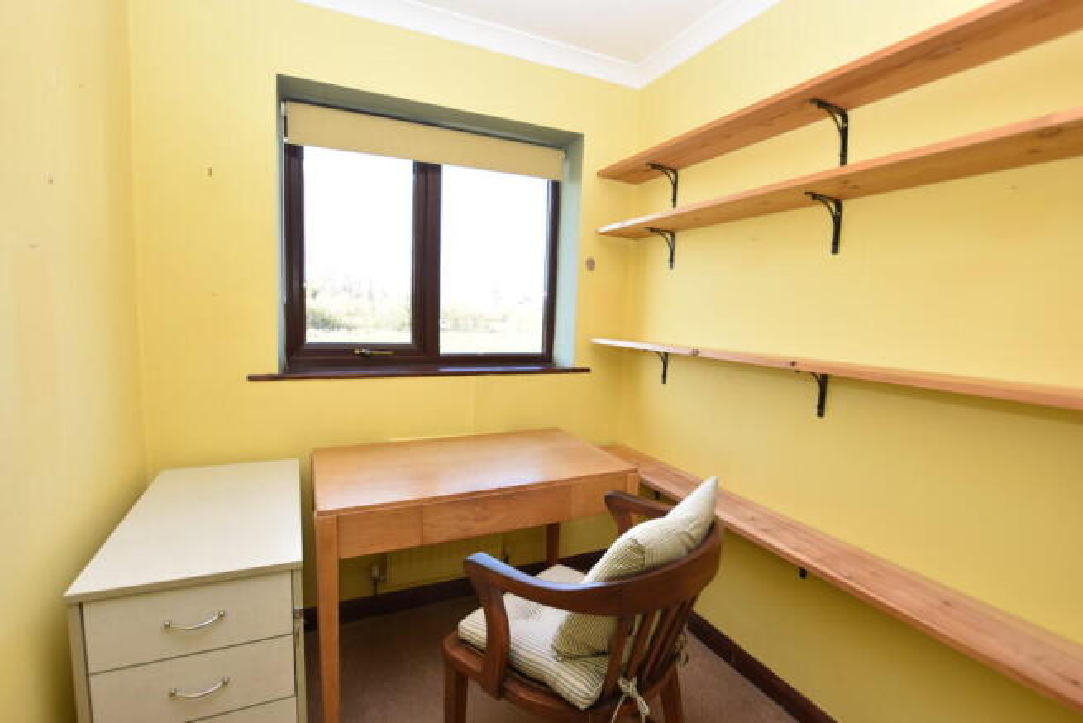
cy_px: 362
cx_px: 542
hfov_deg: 95.0
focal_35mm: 16
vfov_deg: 72.1
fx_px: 496
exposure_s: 1/80
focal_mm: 11
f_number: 4.5
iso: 200
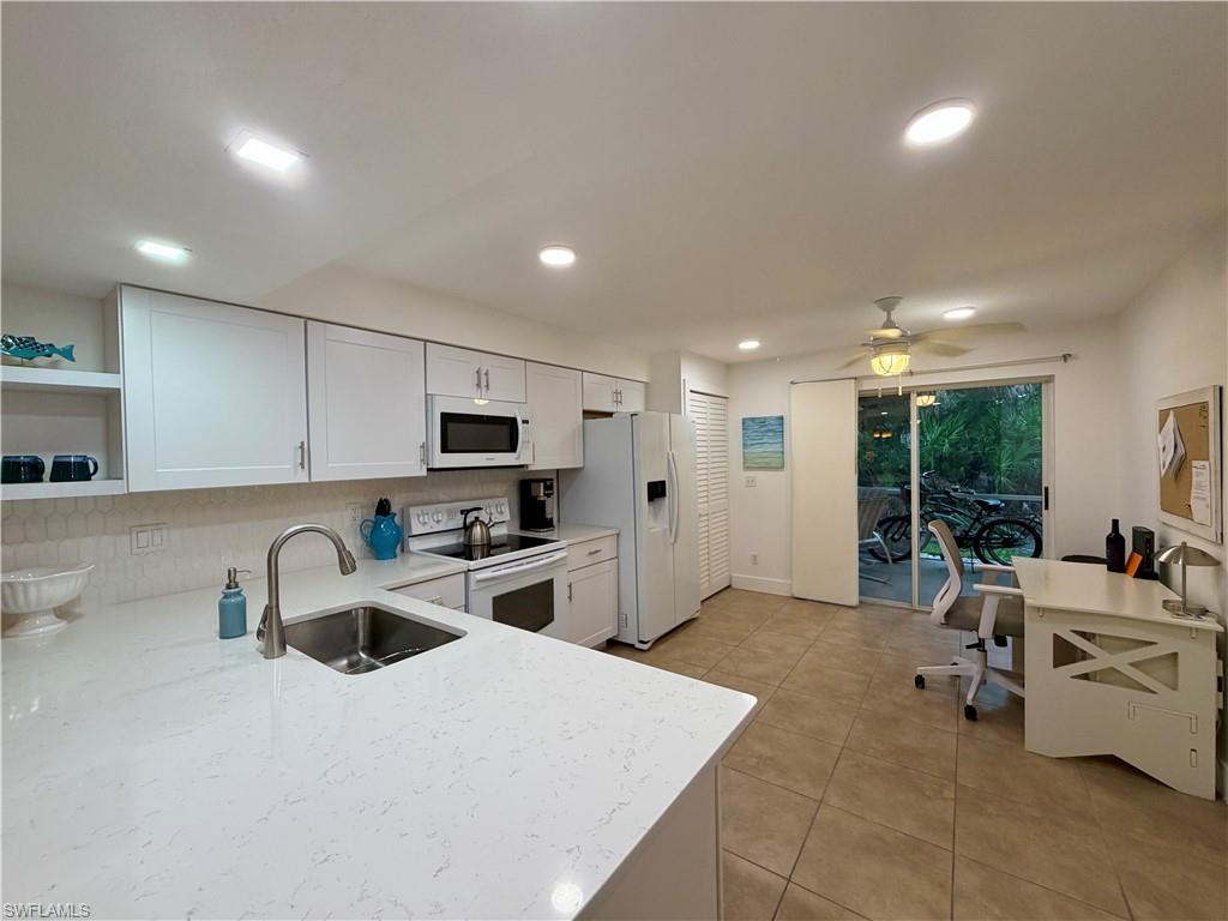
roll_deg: +0.9
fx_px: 497
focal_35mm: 14
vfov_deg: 85.7
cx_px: 614
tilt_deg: -1.3
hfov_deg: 102.1
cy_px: 460
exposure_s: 1/60
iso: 160
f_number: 2.2
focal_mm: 2.22
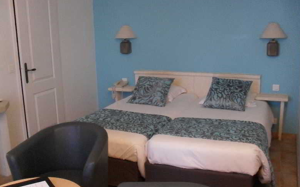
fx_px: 311
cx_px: 151
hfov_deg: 51.5
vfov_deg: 33.5
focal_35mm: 38
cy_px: 106
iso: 320
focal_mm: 6.3
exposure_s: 1/15
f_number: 3.2
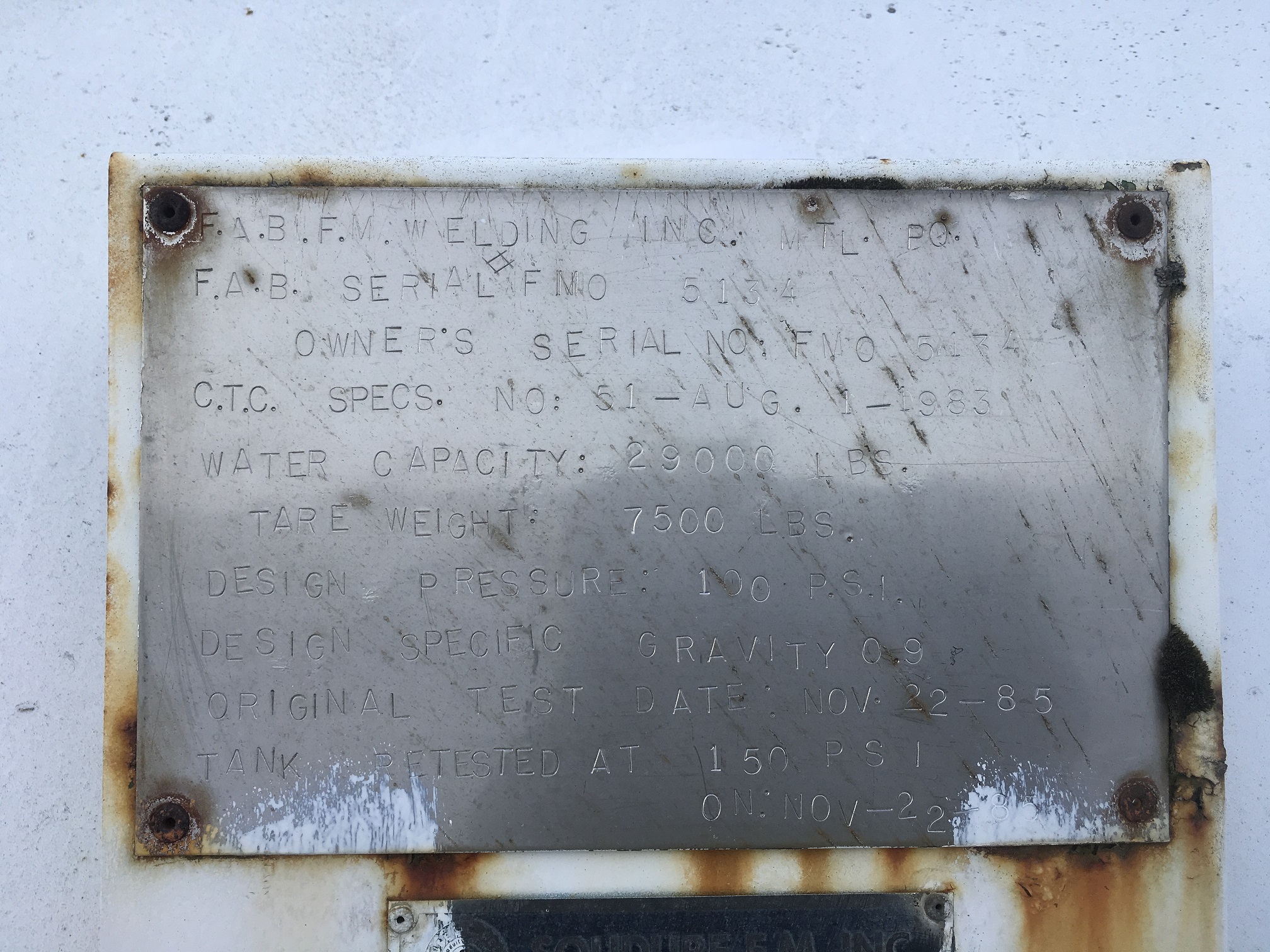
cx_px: 635
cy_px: 476
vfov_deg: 48.2
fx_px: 1064
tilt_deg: -0.5
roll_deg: +0.9
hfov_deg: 61.7
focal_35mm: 29
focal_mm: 4.15
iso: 25
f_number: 2.2
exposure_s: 1/439
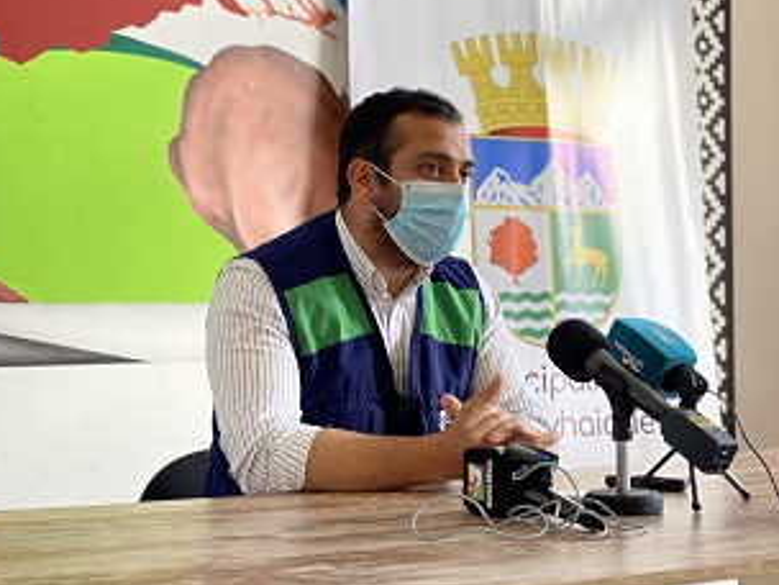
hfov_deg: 28.1
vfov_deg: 21.3
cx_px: 484
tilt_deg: +5.1
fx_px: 1553
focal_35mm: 69
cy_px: 225
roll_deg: -0.4
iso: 64
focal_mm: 6
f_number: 2
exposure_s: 1/100
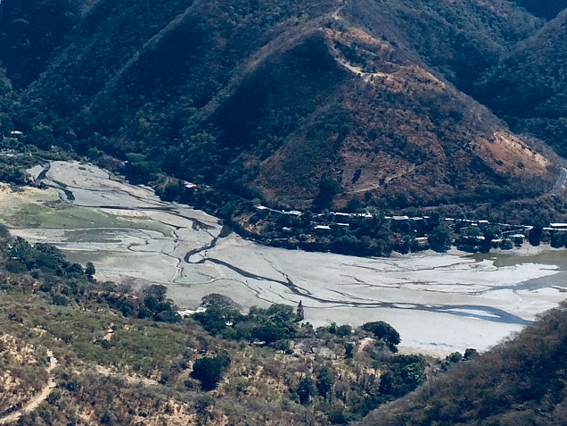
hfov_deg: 26.6
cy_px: 84
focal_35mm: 73
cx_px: 238
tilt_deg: -7.8
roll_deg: -2.0
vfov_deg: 19.9
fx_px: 1196
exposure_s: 1/2933
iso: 32
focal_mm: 4.15
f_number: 2.2
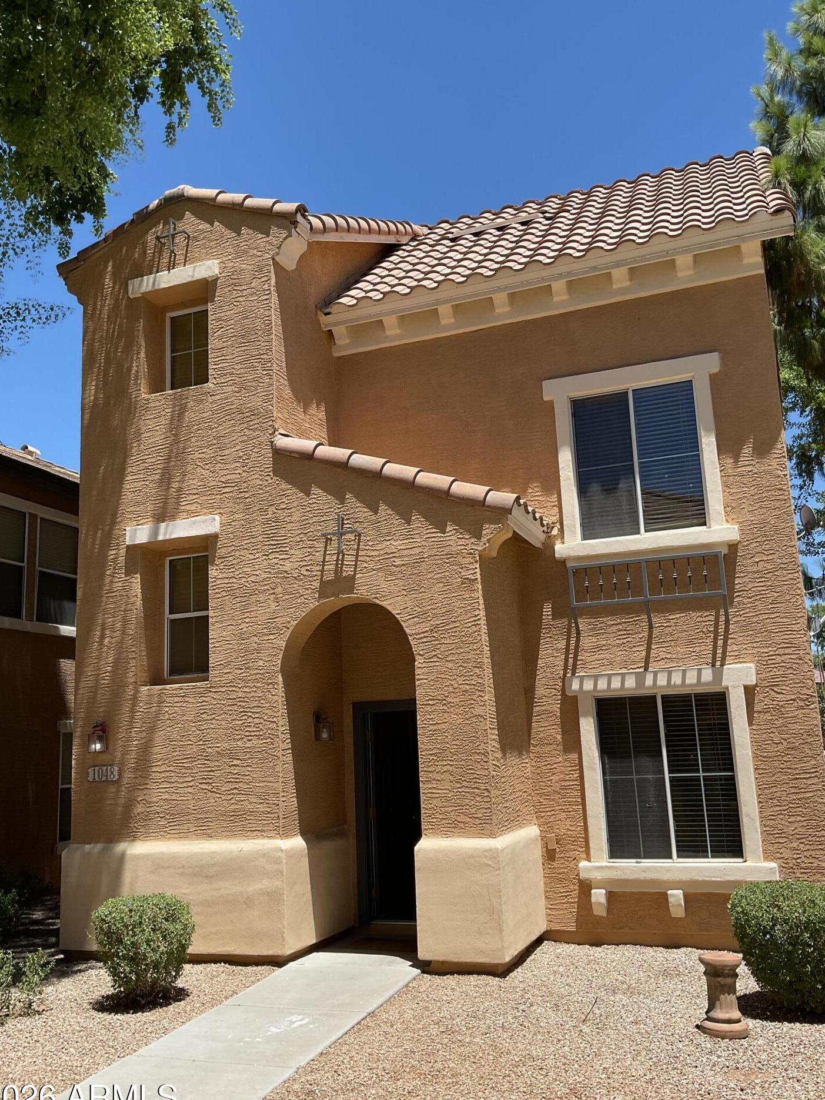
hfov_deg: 45.4
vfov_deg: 58.3
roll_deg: +2.4
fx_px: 985
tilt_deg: +10.6
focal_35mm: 31
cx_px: 421
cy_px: 563
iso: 16
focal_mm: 3
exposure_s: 1/1577
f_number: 1.8
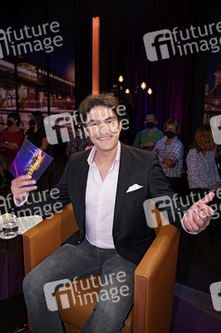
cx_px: 110
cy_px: 166
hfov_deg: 46.3
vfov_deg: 65.5
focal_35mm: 28
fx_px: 258
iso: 1600
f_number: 4.5
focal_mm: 28
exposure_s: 1/125
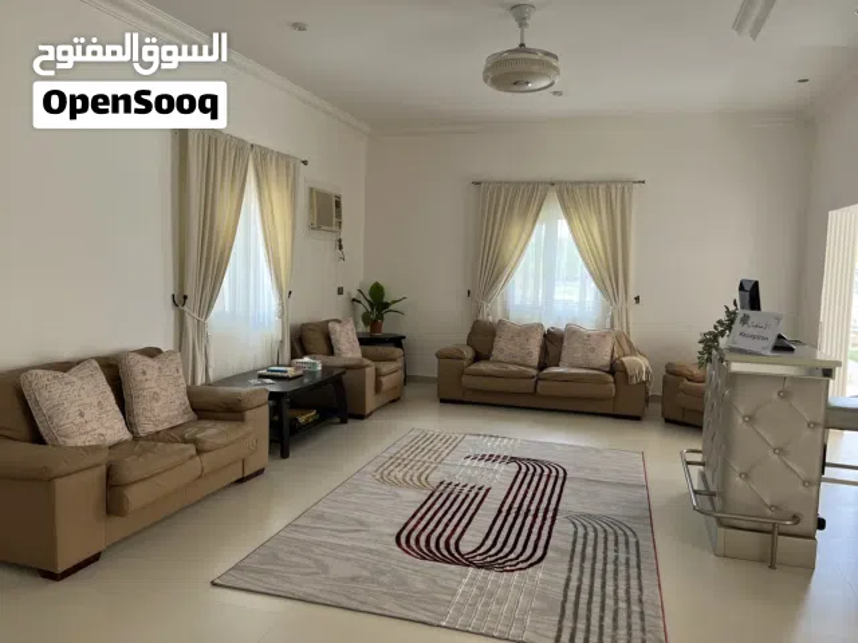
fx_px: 644
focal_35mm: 26
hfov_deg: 67.3
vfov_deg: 53.1
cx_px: 429
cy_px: 322
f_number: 1.6
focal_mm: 5.1
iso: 64
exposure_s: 1/162
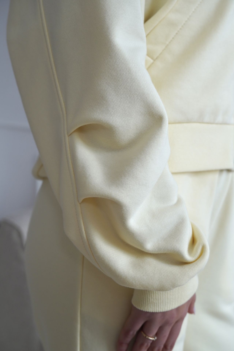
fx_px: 468
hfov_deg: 28.1
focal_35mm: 48
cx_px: 117
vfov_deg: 41.1
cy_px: 176
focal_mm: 32
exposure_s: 1/160
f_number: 4
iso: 200
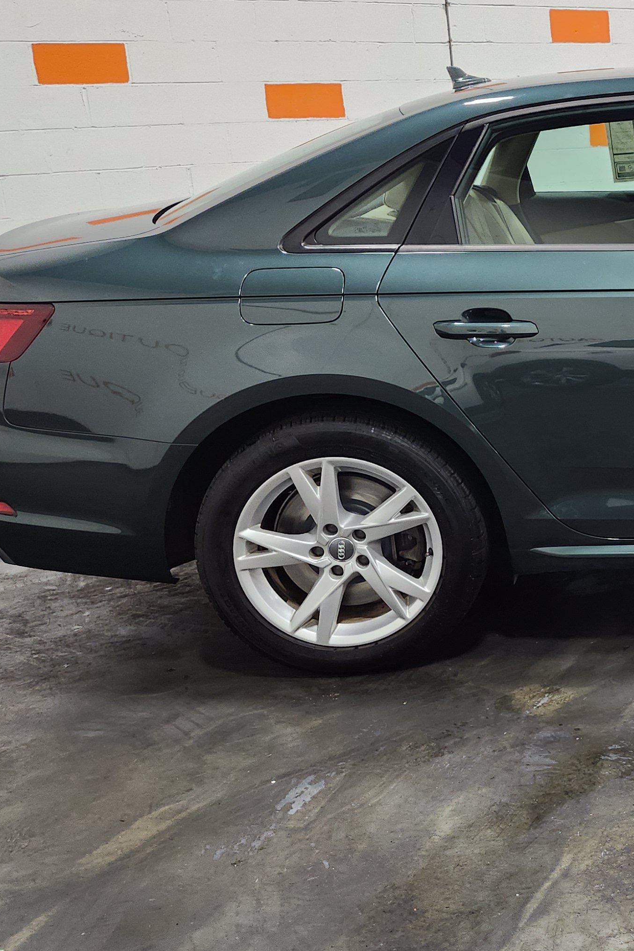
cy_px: 398
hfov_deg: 24.8
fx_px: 1242
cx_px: 830
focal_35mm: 47
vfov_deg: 41.8
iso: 250
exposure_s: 1/120
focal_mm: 5.54
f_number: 1.8
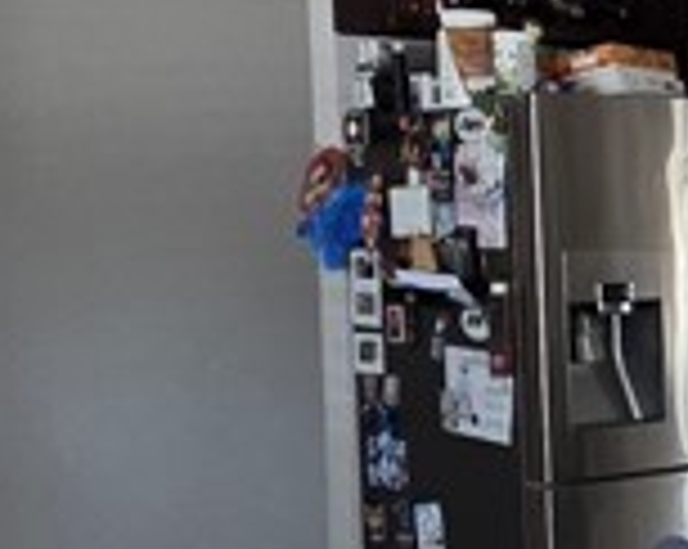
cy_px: 333
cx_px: 1389
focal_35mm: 85
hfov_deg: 16.7
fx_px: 1729
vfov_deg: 18.0
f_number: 1.9
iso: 400
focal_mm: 2.2
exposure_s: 1/60
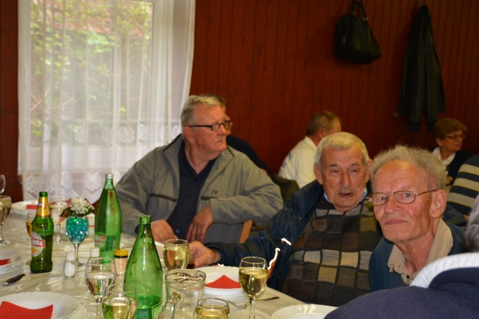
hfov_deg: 38.2
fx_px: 692
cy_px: 151
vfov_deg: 26.0
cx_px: 223
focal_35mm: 52
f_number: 4
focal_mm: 32
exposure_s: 1/60
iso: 400
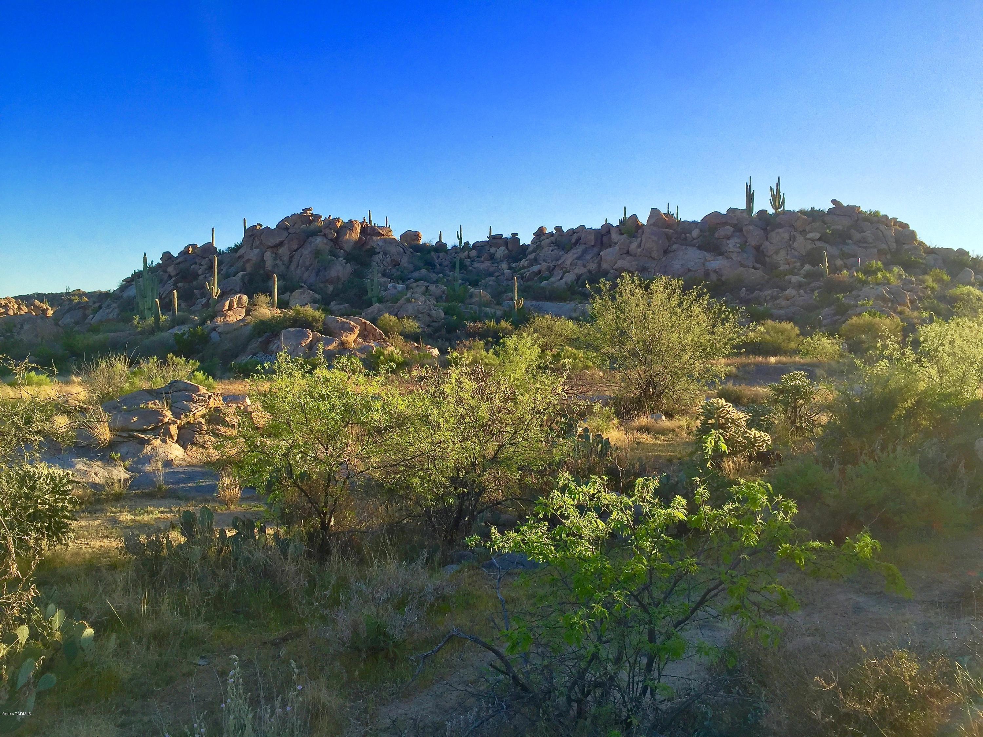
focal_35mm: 29
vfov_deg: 48.2
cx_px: 492
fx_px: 824
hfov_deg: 61.7
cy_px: 368
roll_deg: -0.7
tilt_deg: -1.9
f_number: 2.2
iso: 32
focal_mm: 4.15
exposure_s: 1/860
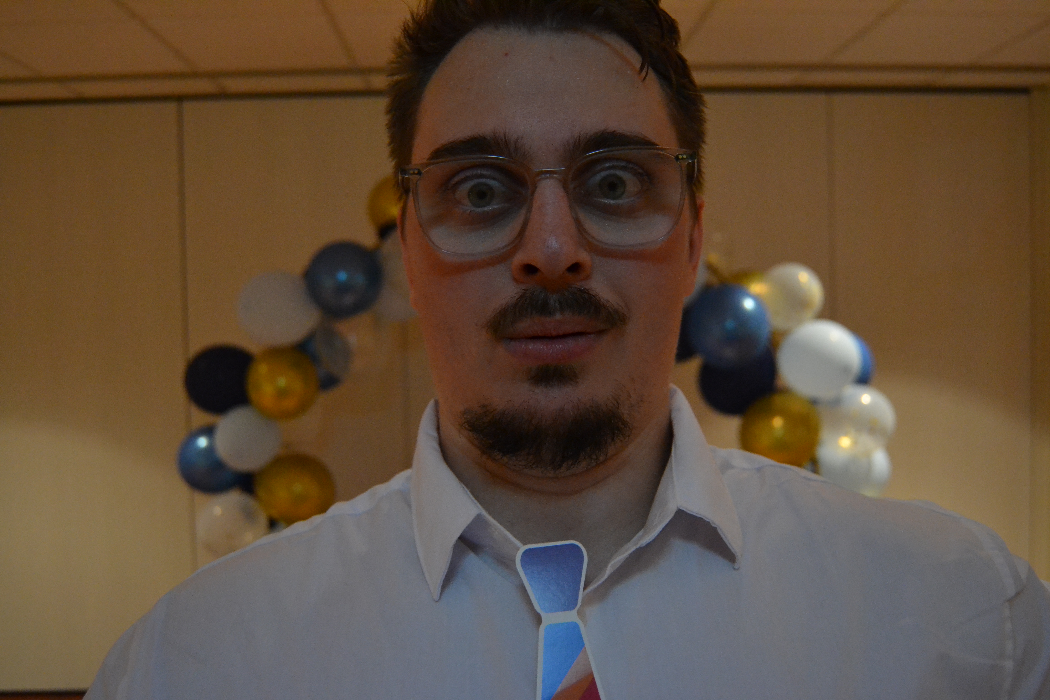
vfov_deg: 43.6
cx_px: 525
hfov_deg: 61.9
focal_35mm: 30
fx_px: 875
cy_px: 350
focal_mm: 20
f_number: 3.5
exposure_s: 1/60
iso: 2800
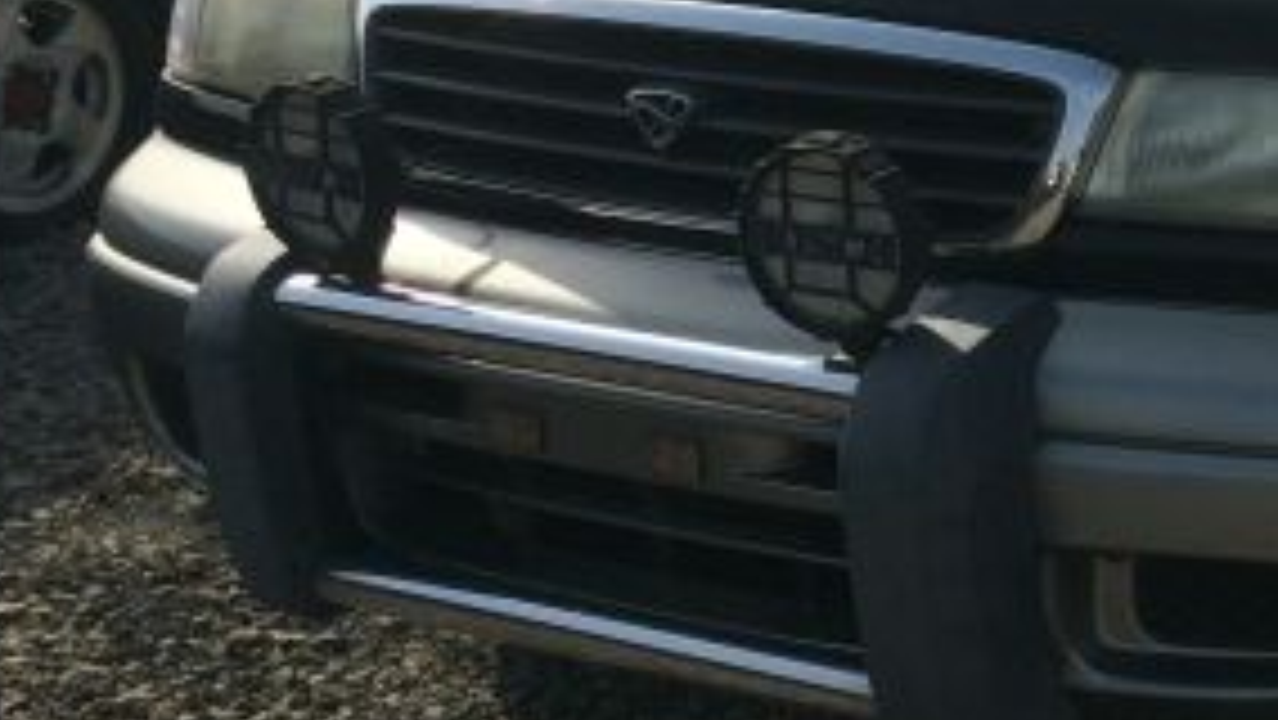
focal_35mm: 89
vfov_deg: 13.4
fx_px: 3017
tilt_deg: -11.9
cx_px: 1372
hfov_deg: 22.7
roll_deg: -1.0
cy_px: 4
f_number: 2.2
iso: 32
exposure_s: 1/3165
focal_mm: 4.15
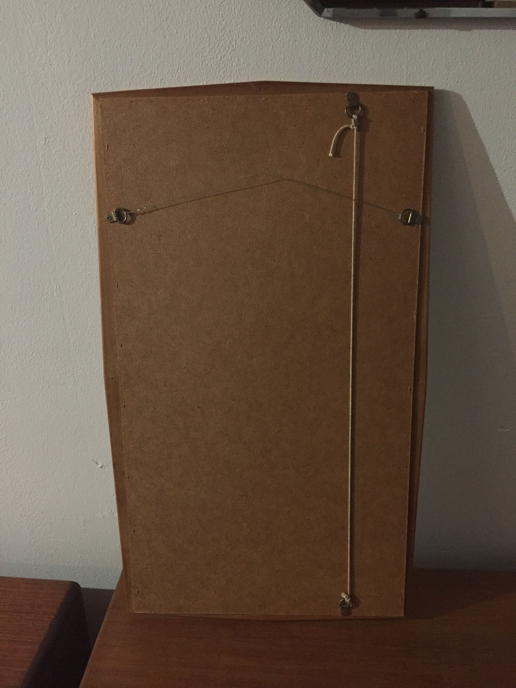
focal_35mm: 29
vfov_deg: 61.7
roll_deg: +1.7
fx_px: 576
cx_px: 258
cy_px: 344
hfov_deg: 48.2
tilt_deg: -25.7
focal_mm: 4.15
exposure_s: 1/17
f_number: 2.2
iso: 500
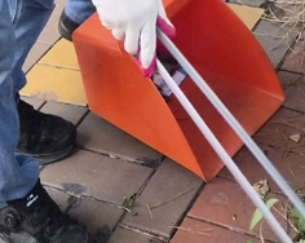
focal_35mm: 122
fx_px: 1099
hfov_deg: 15.8
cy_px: -376
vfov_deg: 10.5
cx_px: 137
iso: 500
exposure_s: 1/120
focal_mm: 5.4
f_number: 1.8
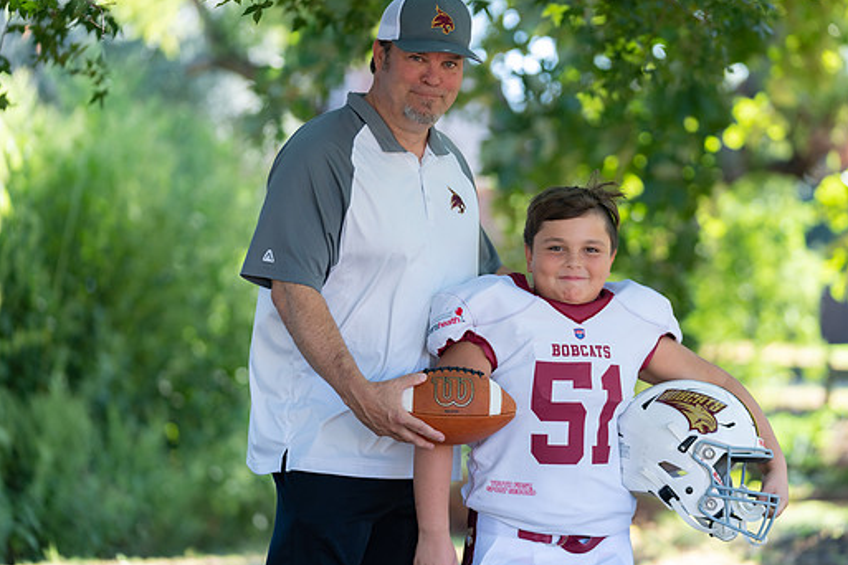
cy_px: 249
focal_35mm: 130
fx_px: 3062
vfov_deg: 10.5
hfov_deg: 15.8
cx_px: 474
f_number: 2.8
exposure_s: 1/320
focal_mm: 115
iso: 200
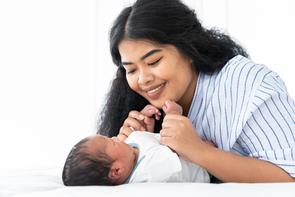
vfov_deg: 22.6
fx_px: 492
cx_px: 148
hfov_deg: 33.4
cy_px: 98
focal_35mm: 60
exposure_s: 1/250
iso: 640
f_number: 2.8
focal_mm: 60
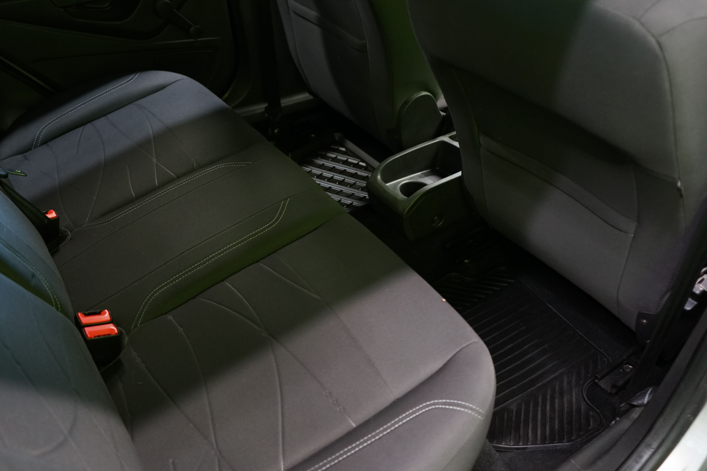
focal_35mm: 30
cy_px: 236
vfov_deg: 43.6
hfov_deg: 61.9
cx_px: 354
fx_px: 589
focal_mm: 30
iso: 2000
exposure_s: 1/20
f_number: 4
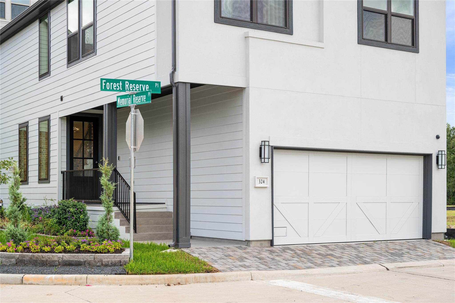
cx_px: 228
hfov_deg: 38.2
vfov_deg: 26.0
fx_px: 657
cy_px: 152
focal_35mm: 52
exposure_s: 1/125
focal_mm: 52
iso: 160
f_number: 8
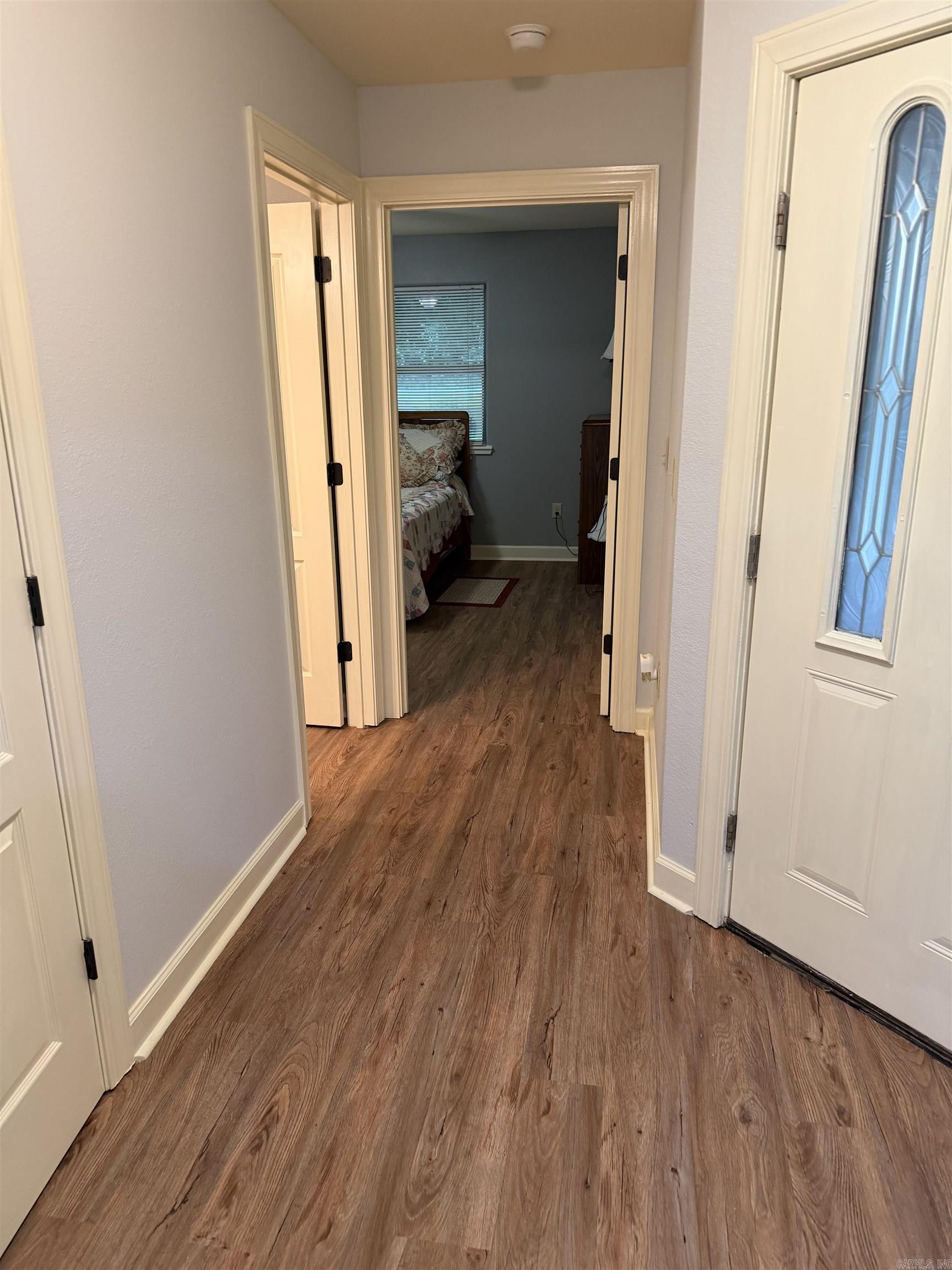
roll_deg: +2.3
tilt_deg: -14.1
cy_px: 635
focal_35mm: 24
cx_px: 476
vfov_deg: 71.6
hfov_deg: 56.8
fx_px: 880
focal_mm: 6.76
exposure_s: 1/60
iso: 320
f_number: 1.78
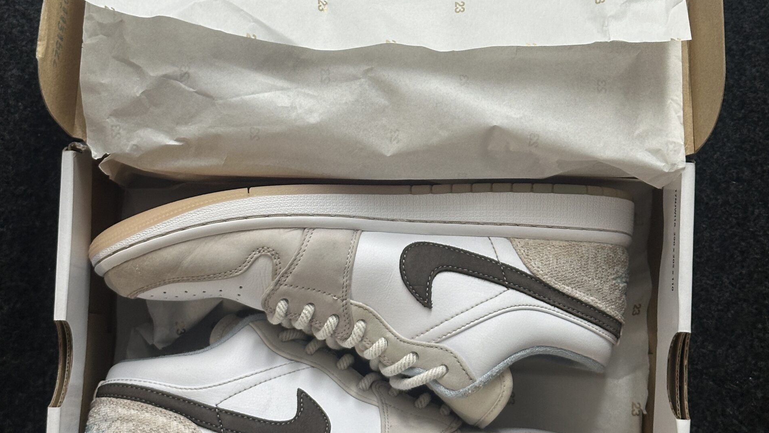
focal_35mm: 70
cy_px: 138
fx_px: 1428
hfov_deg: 30.1
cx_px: 384
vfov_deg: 17.2
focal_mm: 6.86
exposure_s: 1/50
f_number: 1.78
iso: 125
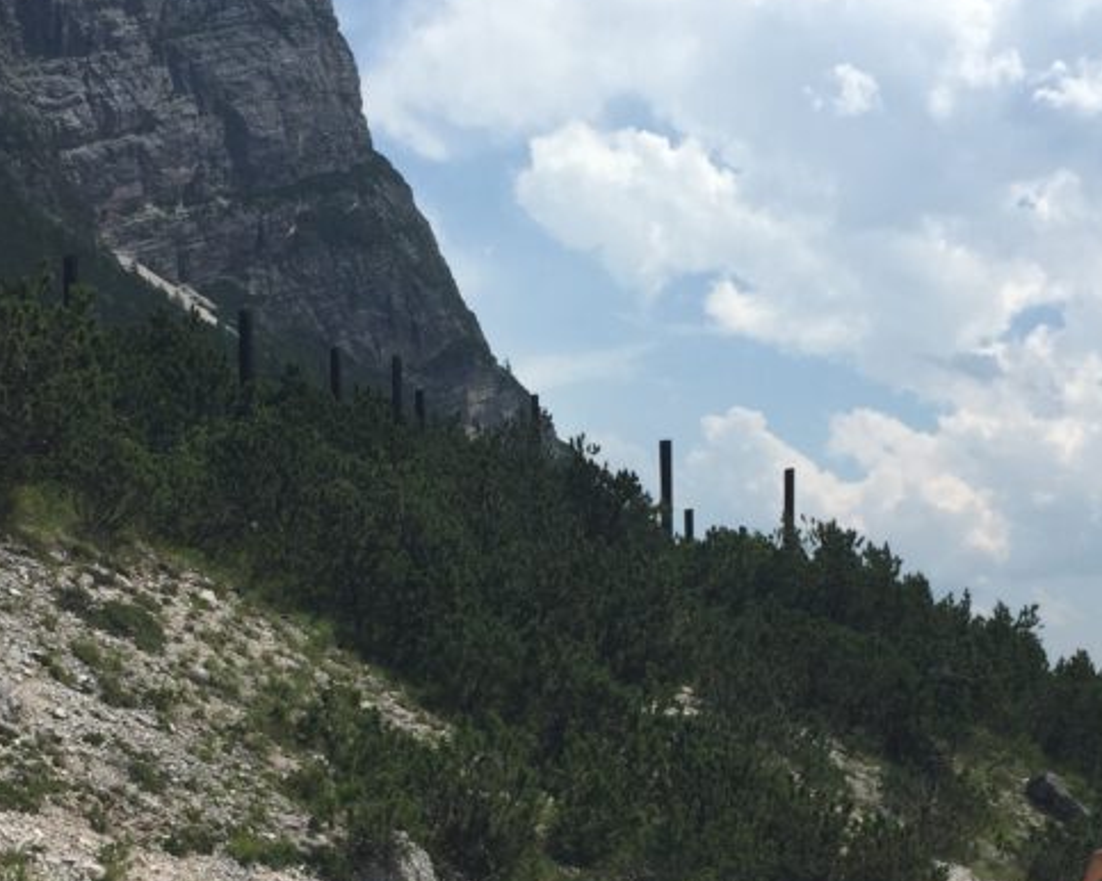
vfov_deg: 25.1
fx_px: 1956
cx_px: 573
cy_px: 660
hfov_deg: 31.5
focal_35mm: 60
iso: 32
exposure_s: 1/3968
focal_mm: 4.15
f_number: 2.2
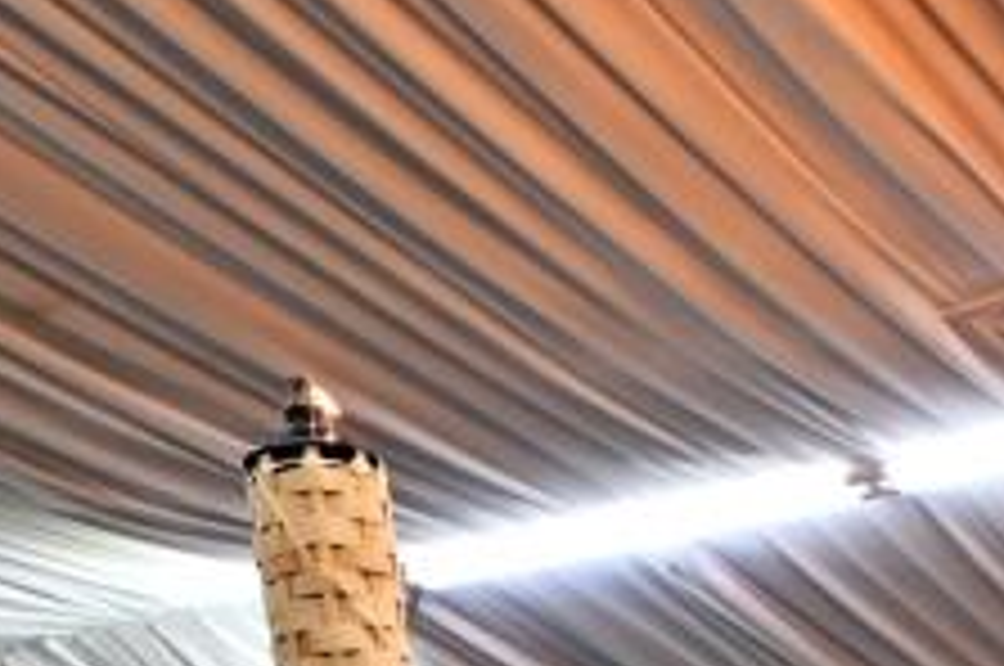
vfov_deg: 15.8
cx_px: 1117
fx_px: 1922
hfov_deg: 26.8
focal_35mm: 69
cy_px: 1298
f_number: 2.8
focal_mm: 10
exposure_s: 1/160
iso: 250
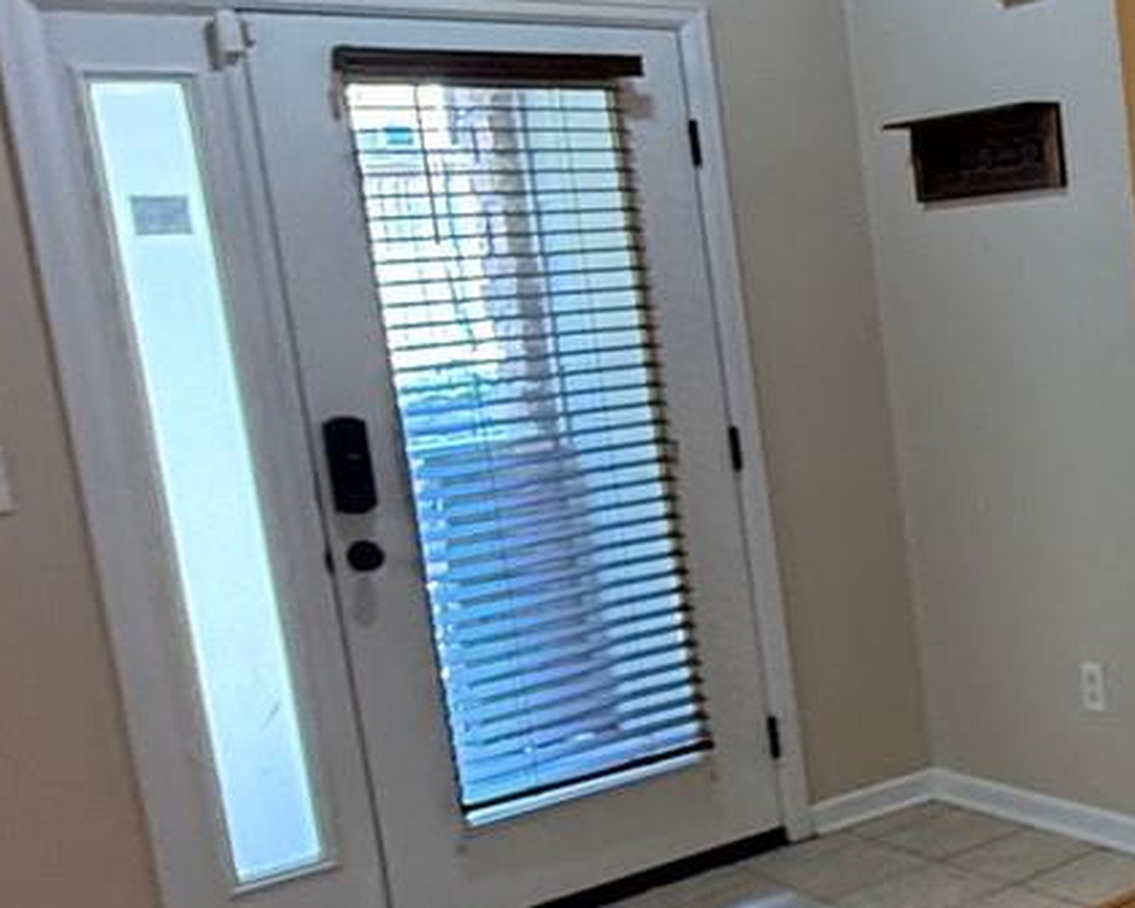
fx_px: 1747
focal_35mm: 52
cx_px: 1403
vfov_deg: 29.1
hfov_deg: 30.1
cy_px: 516
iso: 250
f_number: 2.2
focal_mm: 2.22
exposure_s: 1/60
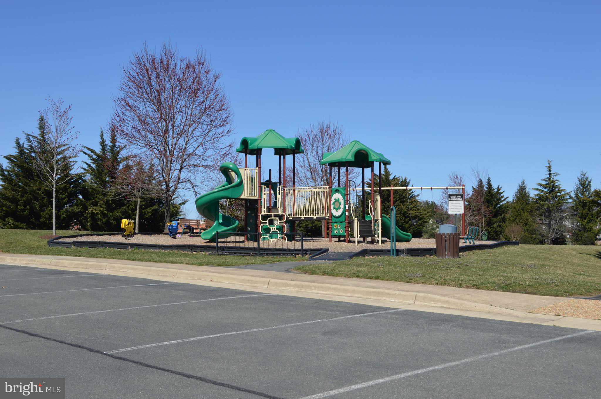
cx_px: 300
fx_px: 775
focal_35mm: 46
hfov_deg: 42.4
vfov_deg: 28.9
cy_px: 200
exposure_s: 1/400
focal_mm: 31
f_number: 10
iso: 100
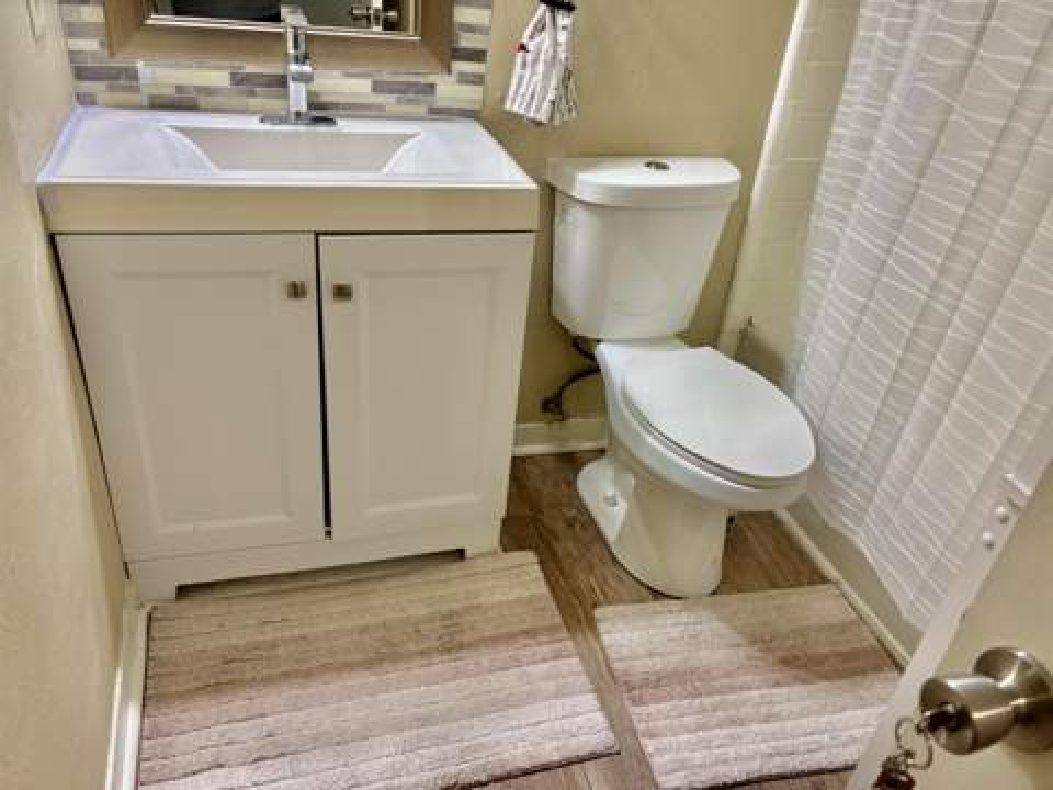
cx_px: 526
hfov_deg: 67.3
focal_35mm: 26
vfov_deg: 53.1
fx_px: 791
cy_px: 395
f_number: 1.6
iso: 80
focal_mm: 5.96
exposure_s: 1/60
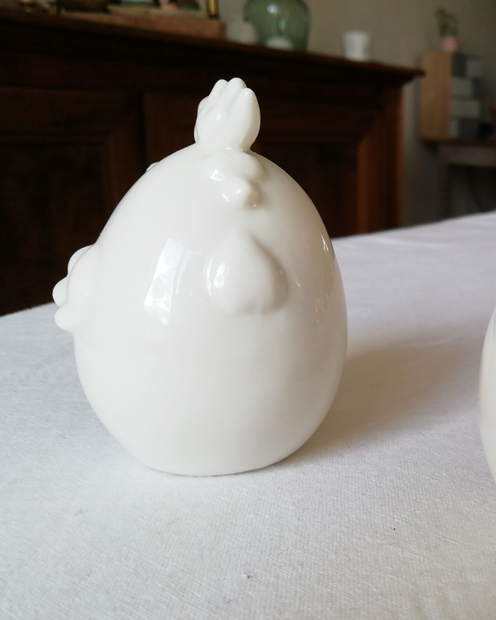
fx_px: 679
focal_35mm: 37
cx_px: 429
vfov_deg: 49.1
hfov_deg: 37.9
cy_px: 322
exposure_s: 1/100
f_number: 2.2
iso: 64
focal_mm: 3.21
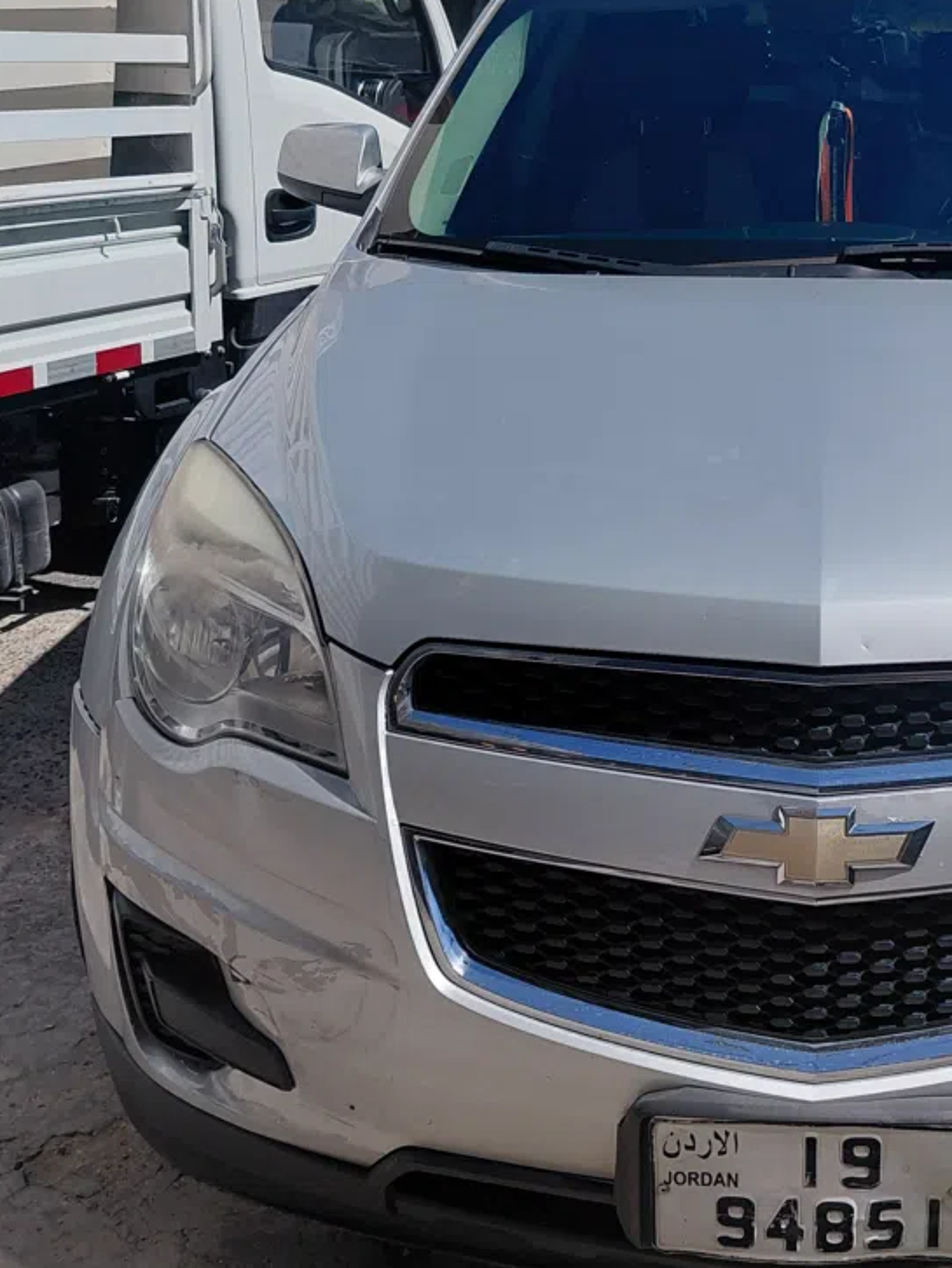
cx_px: 812
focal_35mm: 47
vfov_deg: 40.1
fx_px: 1722
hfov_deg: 29.9
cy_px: 457
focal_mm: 4.69
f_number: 1.8
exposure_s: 1/3420
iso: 50
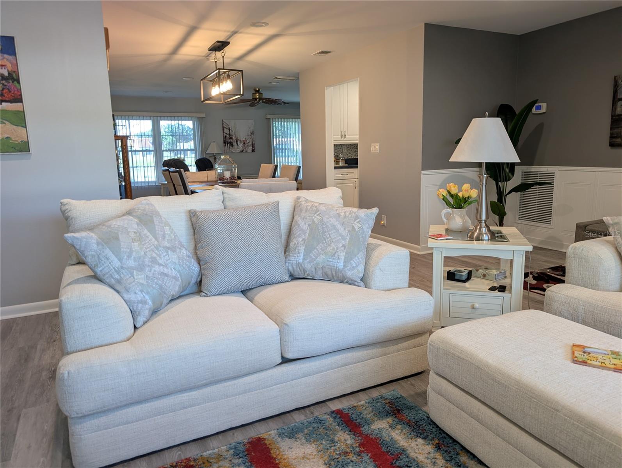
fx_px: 432
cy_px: 234
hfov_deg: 71.5
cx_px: 311
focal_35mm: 24
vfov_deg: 56.9
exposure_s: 1/24
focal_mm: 6.9
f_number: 1.68
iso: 37
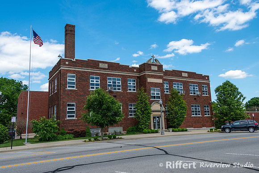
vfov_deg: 46.1
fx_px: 203
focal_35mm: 28
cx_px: 130
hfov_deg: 65.1
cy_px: 86
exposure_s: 1/200
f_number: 9
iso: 100
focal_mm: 28
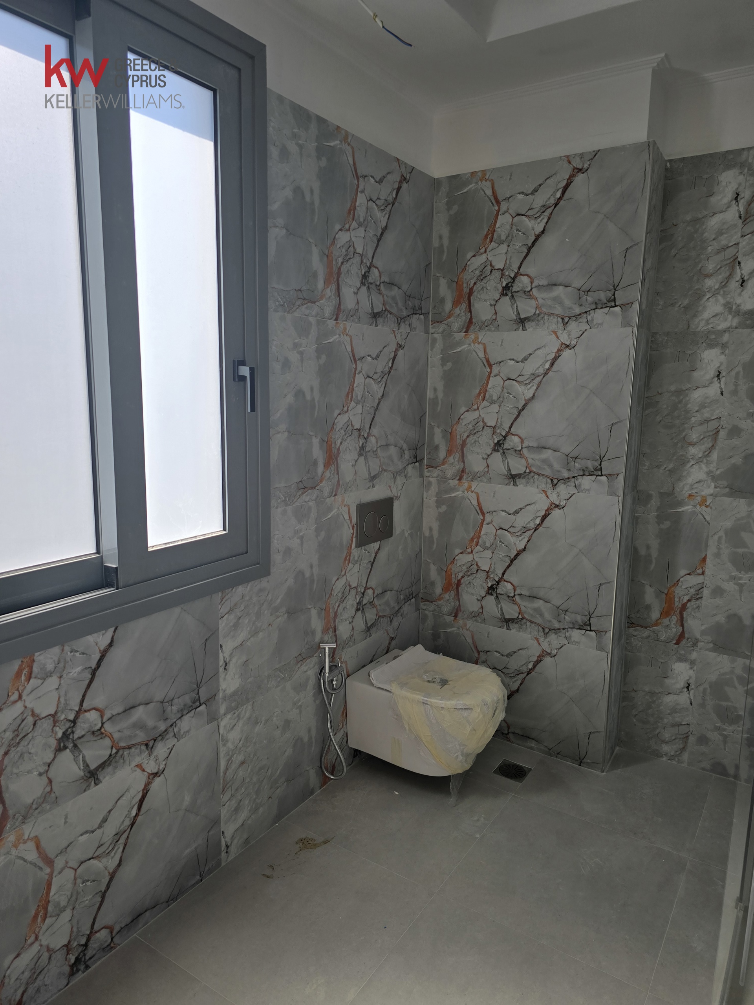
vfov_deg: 73.9
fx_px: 668
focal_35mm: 23
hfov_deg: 58.9
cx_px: 377
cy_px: 502
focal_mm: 6.3
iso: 12
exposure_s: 1/186
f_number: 1.7
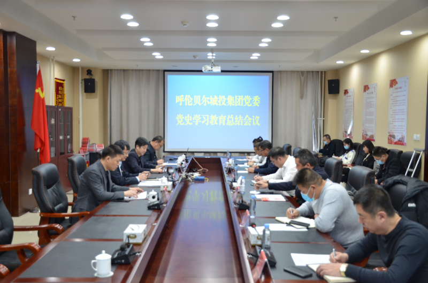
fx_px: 427
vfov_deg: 36.7
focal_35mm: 36
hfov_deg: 53.2
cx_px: 214
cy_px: 142
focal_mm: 24
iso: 800
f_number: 3.8
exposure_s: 1/50
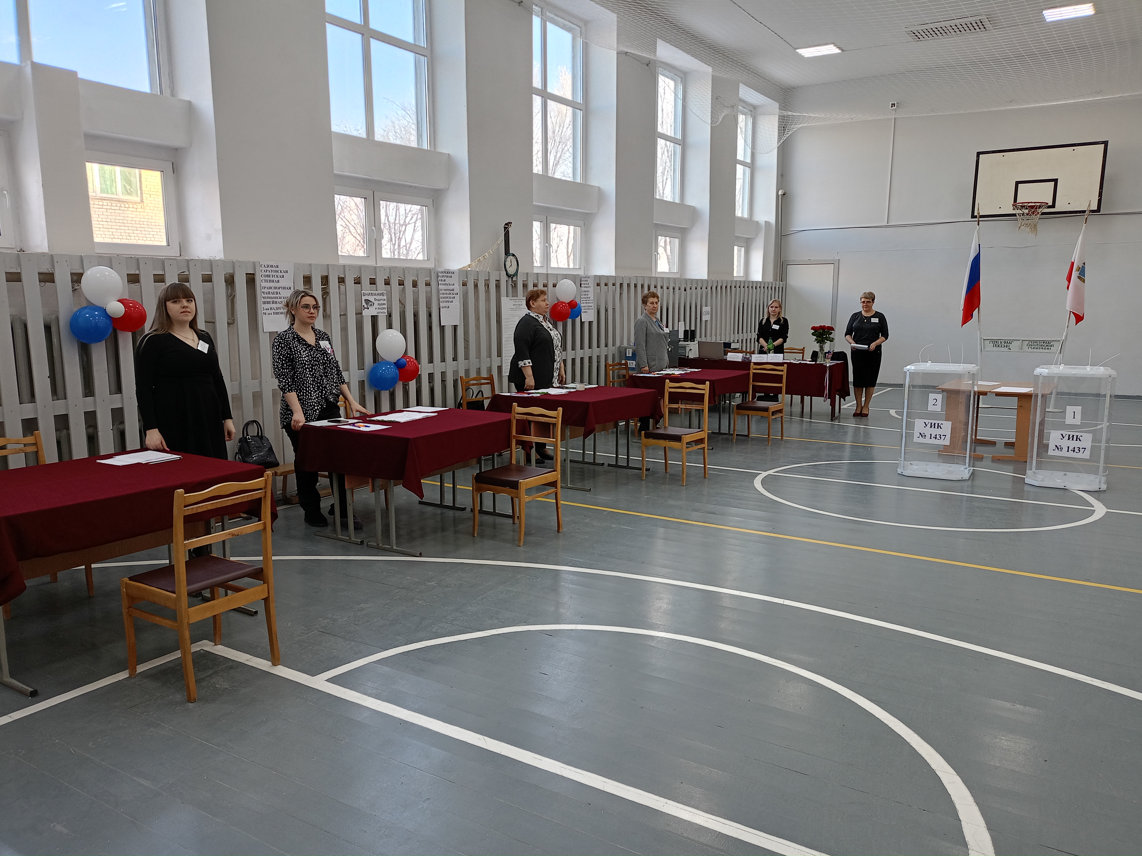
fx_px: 924
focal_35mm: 28
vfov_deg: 49.7
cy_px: 428
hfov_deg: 63.4
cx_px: 571
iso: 300
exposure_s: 1/50
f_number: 1.79
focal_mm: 4.7
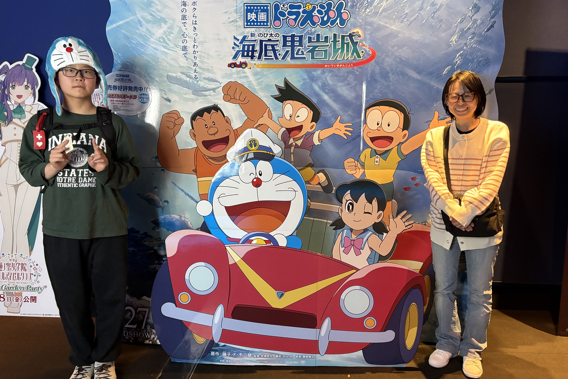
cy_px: 182
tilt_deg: -8.3
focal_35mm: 28
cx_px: 286
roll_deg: +0.1
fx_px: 442
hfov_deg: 65.5
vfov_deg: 46.4
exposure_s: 1/29
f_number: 1.6
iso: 640
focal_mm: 5.96
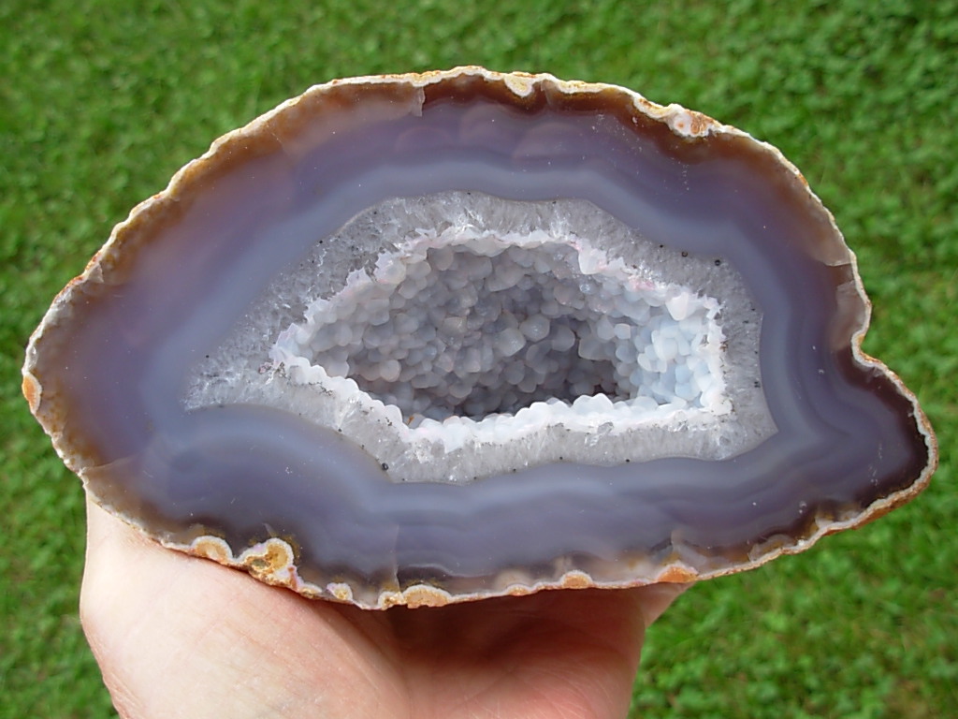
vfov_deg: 37.7
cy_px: 360
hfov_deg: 49.0
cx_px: 479
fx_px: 1052
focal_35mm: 38
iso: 50
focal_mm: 6.3
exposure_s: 1/111
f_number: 2.9
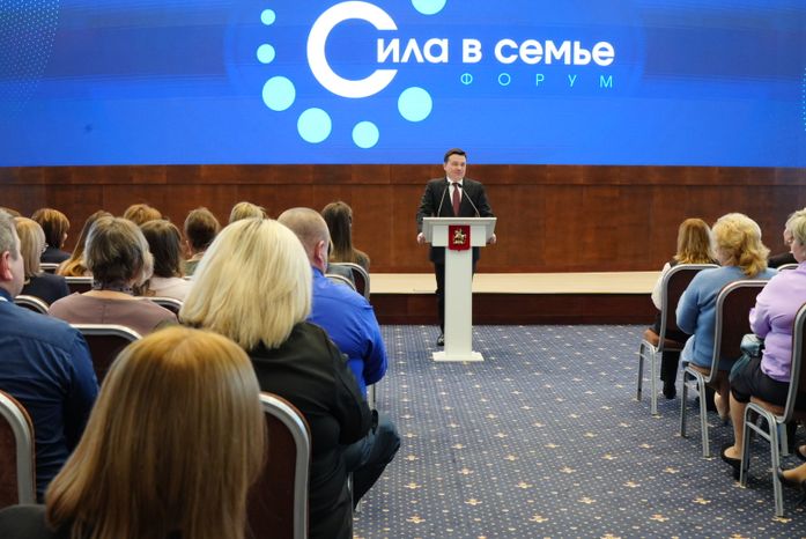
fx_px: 986
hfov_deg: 44.5
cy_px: 270
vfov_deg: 30.6
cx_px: 403
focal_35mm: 44
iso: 3200
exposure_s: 1/30
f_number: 9
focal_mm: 44
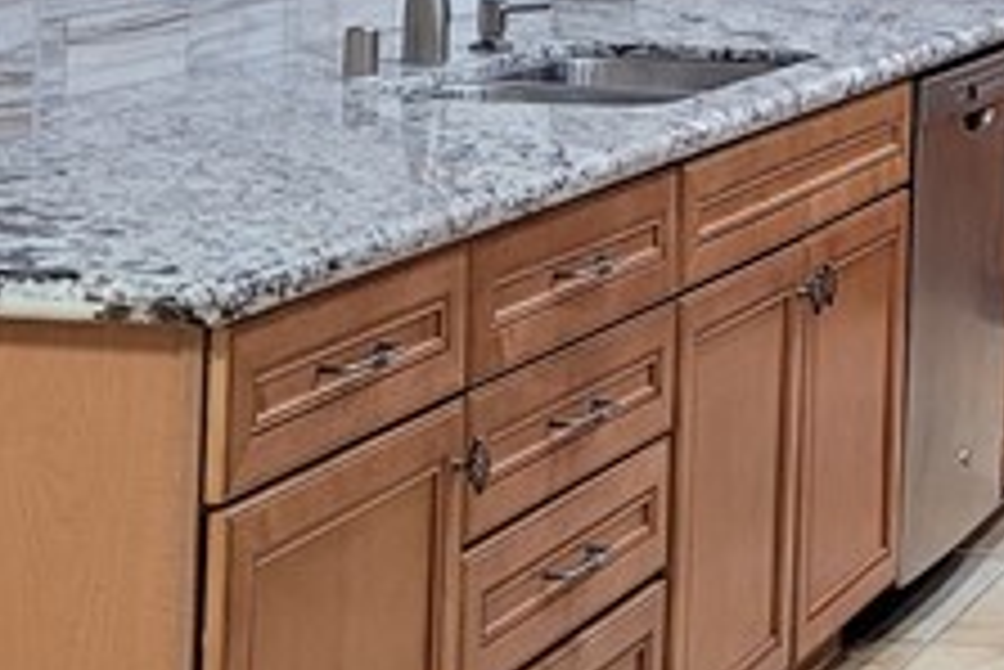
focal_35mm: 124
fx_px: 3460
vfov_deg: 10.8
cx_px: 1423
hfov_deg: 15.5
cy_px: -211
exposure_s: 1/40
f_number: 1.8
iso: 200
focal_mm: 5.4
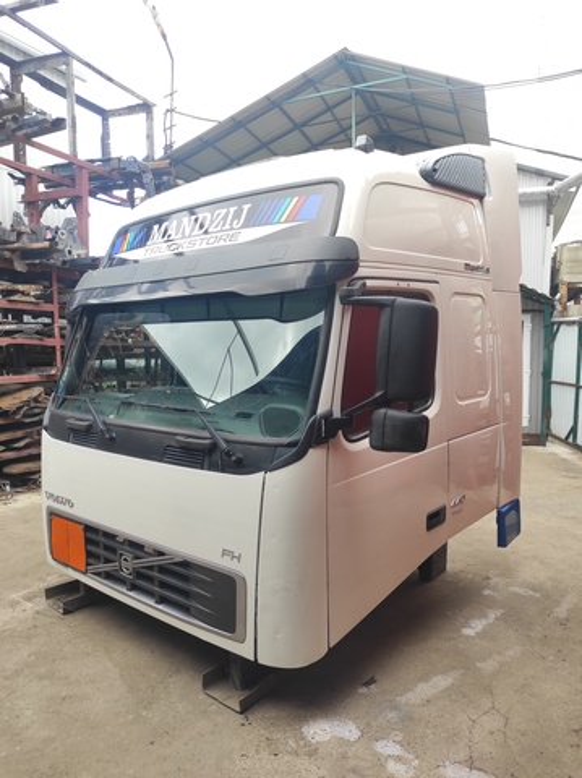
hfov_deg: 54.8
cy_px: 389
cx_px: 291
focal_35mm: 25
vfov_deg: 69.4
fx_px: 561
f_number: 1.89
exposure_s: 1/101
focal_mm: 5.43
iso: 100
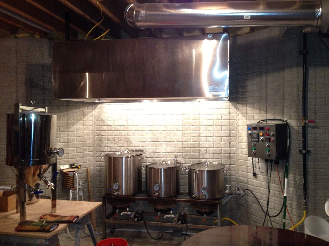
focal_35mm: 33
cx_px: 164
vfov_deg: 42.9
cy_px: 123
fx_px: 314
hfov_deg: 55.4
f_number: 2.4
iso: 320
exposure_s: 1/20
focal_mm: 4.13
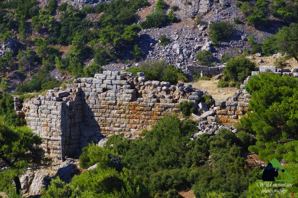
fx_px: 1836
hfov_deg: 9.3
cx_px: 149
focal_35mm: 222
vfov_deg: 6.2
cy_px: 99
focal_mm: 148
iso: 100
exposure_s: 1/200
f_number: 10
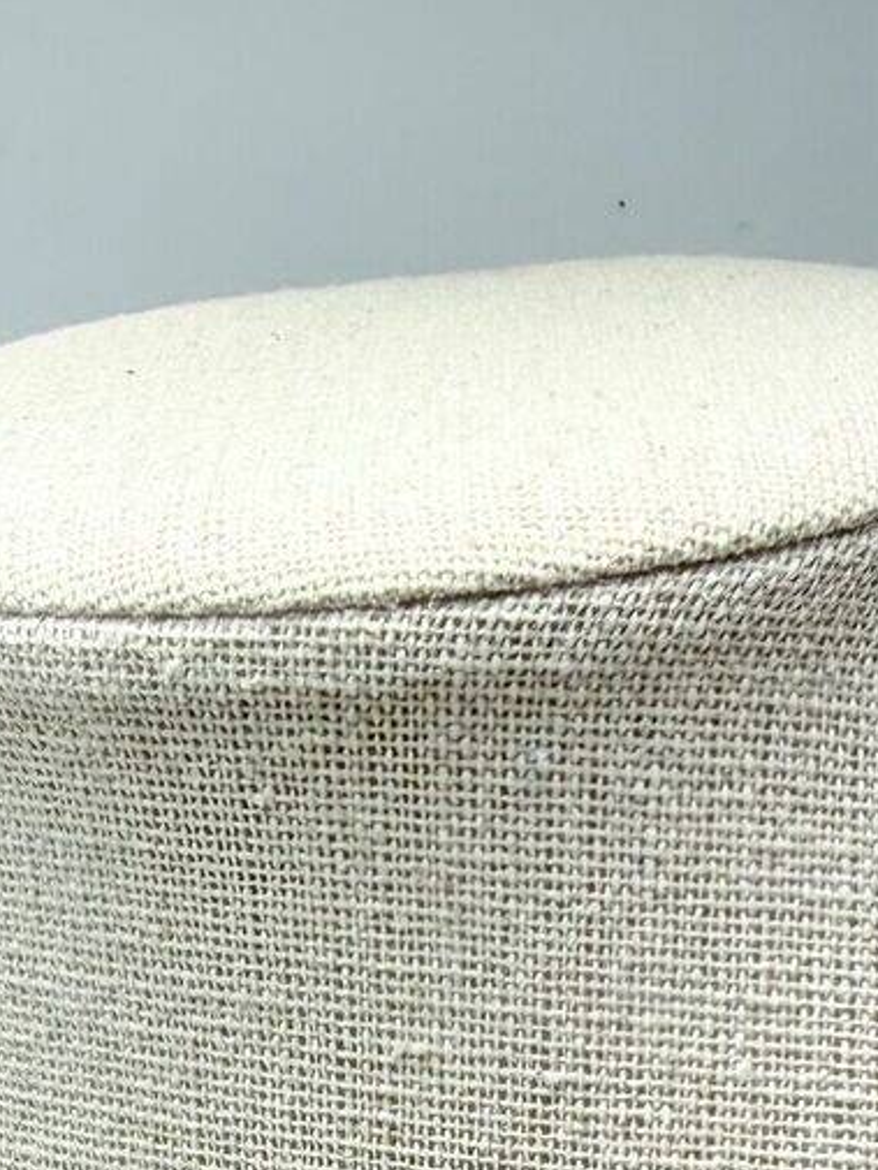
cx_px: 327
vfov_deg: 21.4
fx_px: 2569
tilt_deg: -21.9
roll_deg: +3.1
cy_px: 1775
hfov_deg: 19.4
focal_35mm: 76
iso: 40
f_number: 2.2
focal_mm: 2.22
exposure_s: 1/358
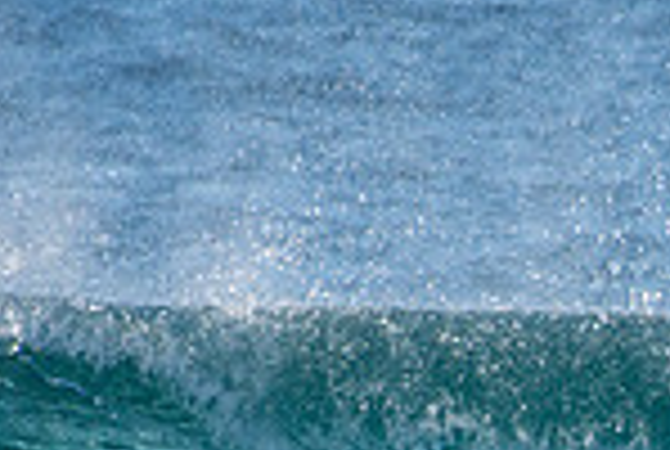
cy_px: 817
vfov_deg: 0.5
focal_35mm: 2911
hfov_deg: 0.7
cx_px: 814
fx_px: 54285
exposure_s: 1/2000
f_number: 5.6
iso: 400
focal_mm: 500
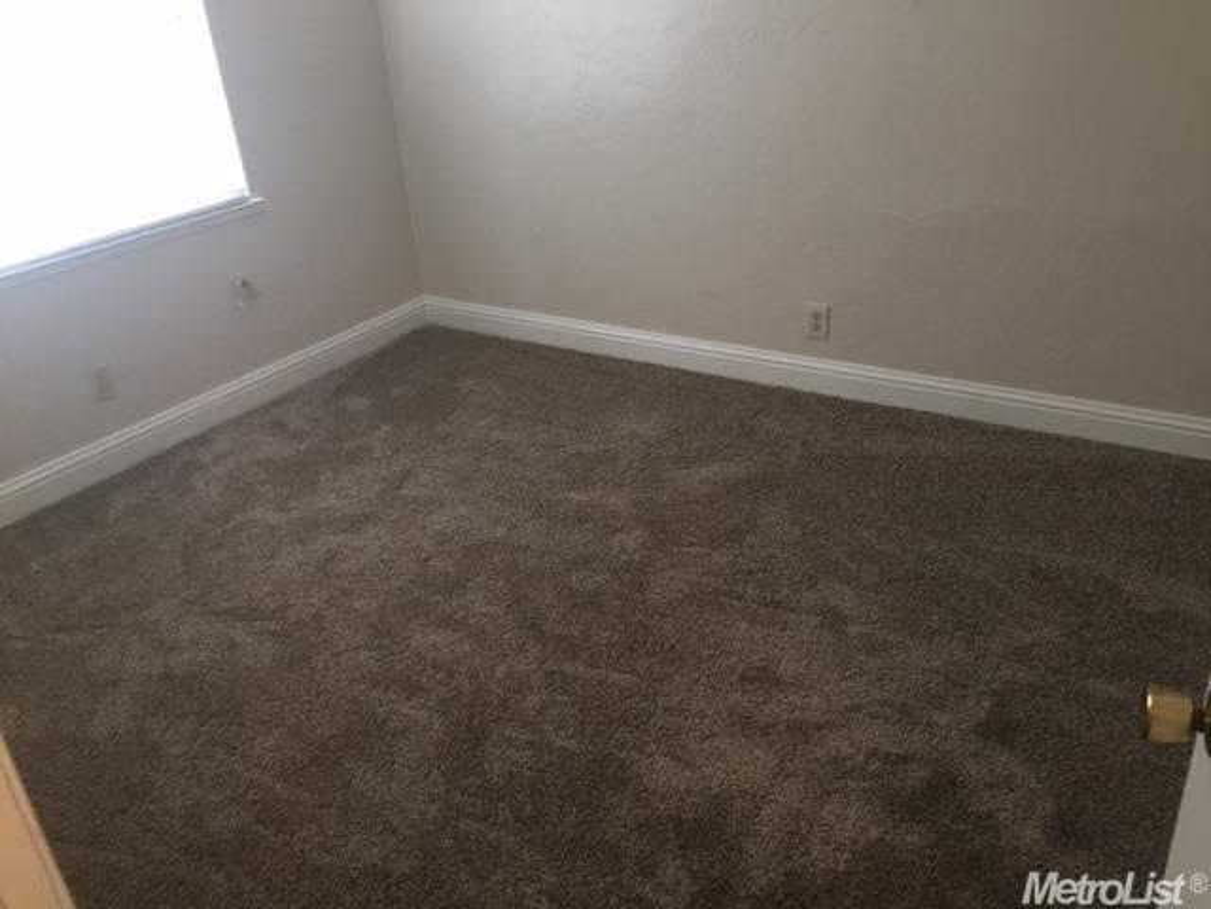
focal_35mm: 29
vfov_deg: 48.2
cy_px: 454
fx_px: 1015
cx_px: 606
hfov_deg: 61.7
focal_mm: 4.15
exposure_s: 1/10
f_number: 2.2
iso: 100
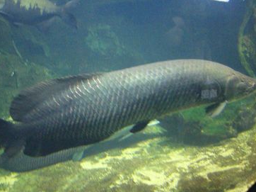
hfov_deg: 44.8
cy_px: 94
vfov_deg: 34.3
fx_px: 310
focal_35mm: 42
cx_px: 127
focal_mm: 6.2
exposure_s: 1/25
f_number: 2.7
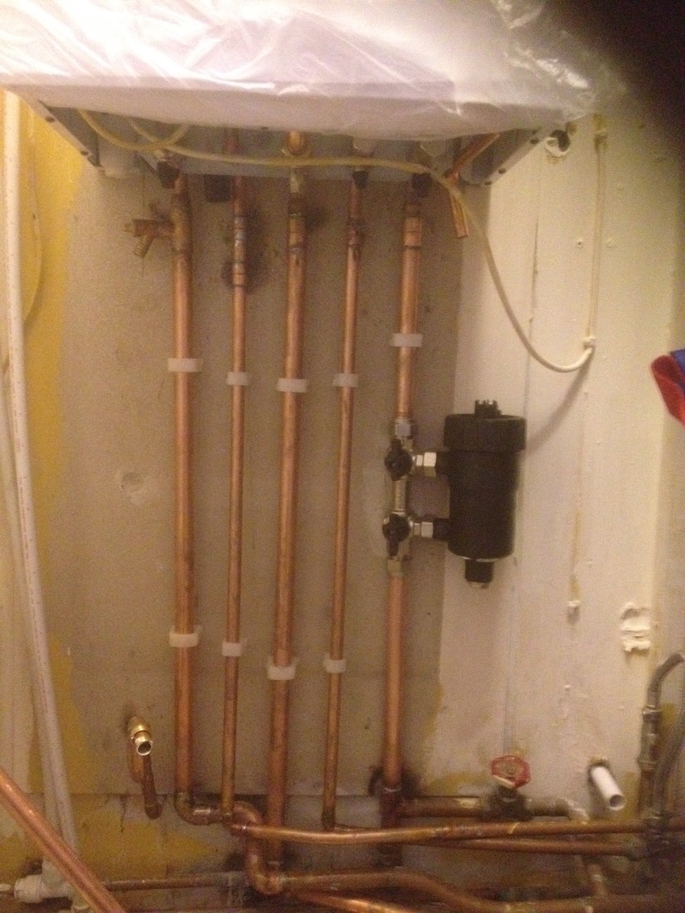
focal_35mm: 35
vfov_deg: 52.6
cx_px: 342
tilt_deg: -5.1
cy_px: 456
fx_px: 923
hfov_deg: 40.7
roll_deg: -0.4
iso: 800
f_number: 2.4
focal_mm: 4.28
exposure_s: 1/15
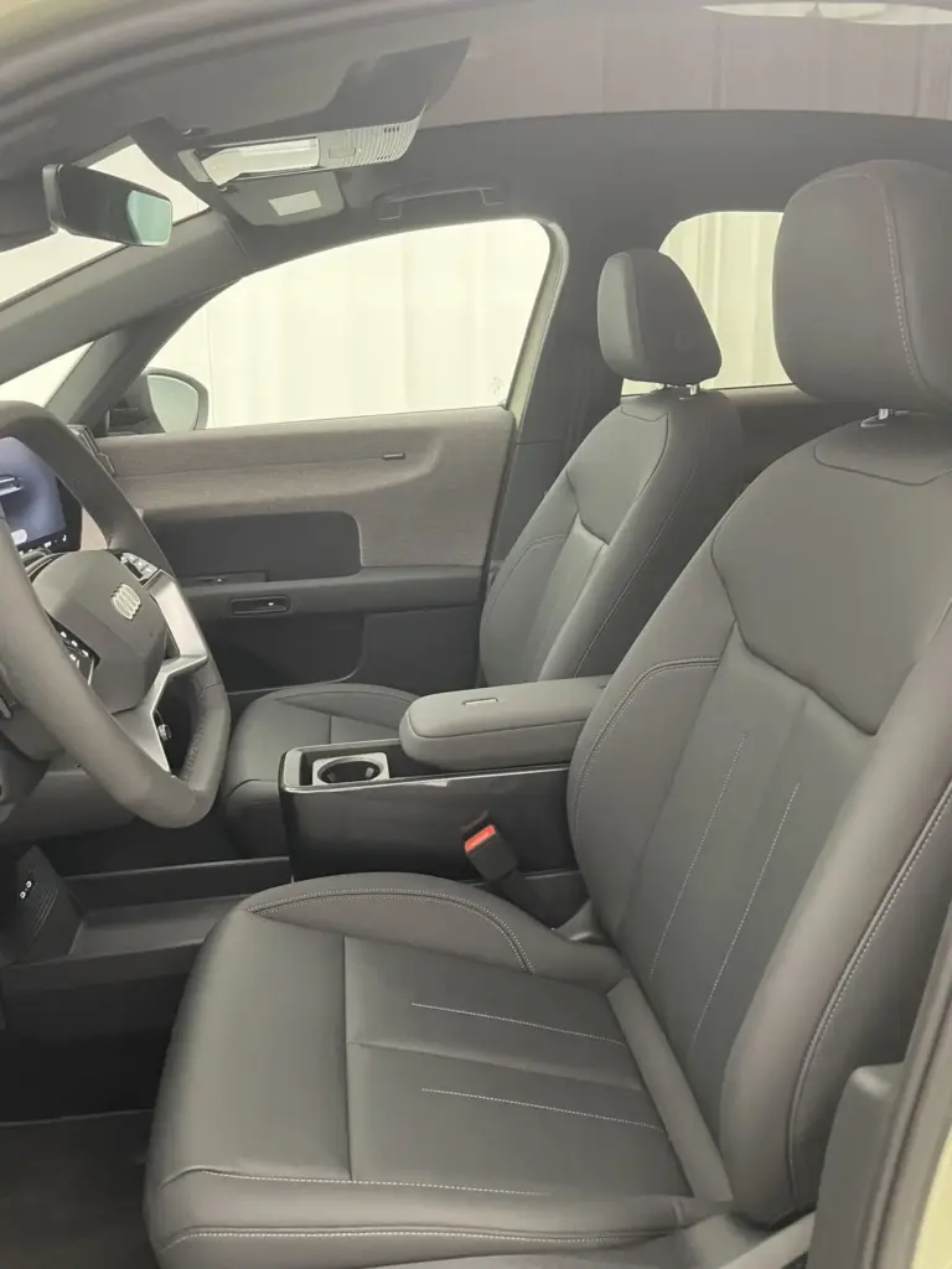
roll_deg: +2.1
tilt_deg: -16.8
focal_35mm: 26
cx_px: 476
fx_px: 953
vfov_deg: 67.3
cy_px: 634
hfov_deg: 53.1
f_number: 1.6
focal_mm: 4.2
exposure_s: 1/60
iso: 400
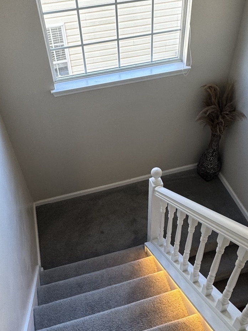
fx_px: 334
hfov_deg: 40.7
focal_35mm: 35
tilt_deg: -43.6
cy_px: 149
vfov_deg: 52.5
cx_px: 125
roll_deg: +3.0
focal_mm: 2.22
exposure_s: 1/99
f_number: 2.2
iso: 100
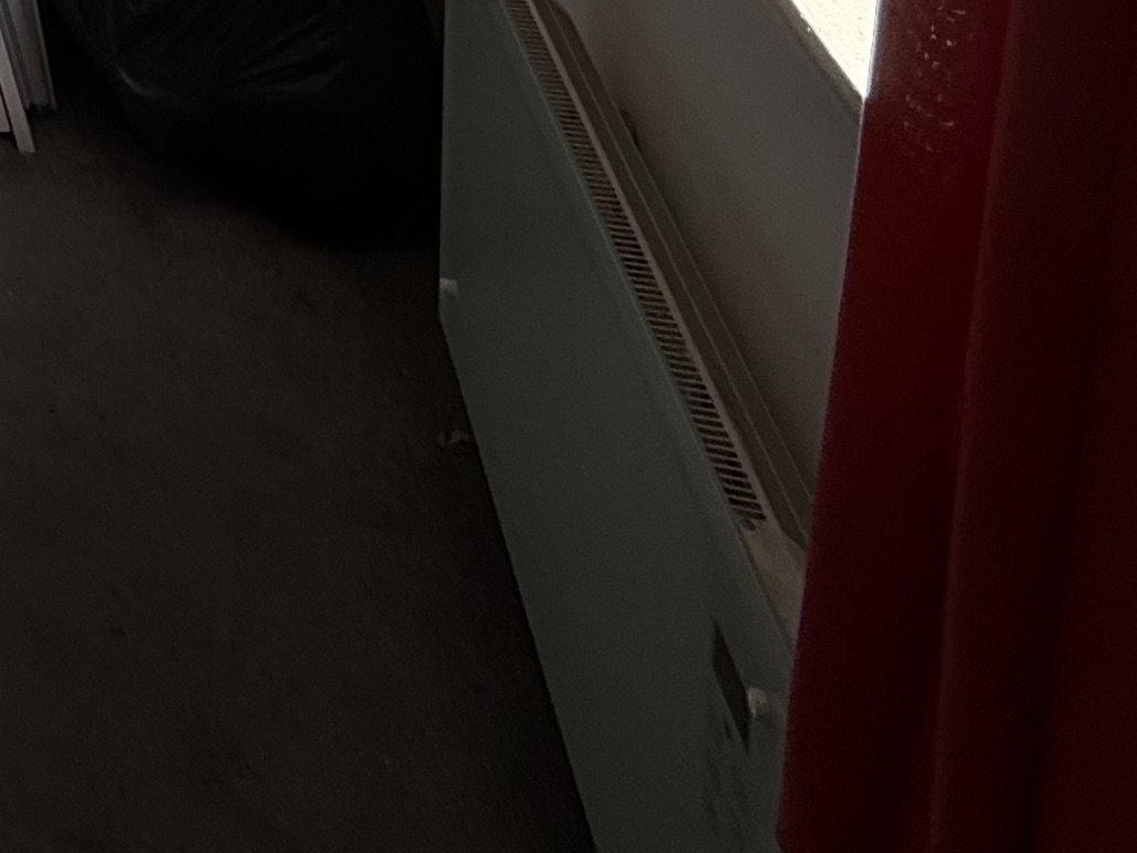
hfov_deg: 25.0
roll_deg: +1.4
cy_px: -767
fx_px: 1807
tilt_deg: -5.9
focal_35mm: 55
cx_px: -639
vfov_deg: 18.9
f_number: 2.2
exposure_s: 1/249
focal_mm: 2.22
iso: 50
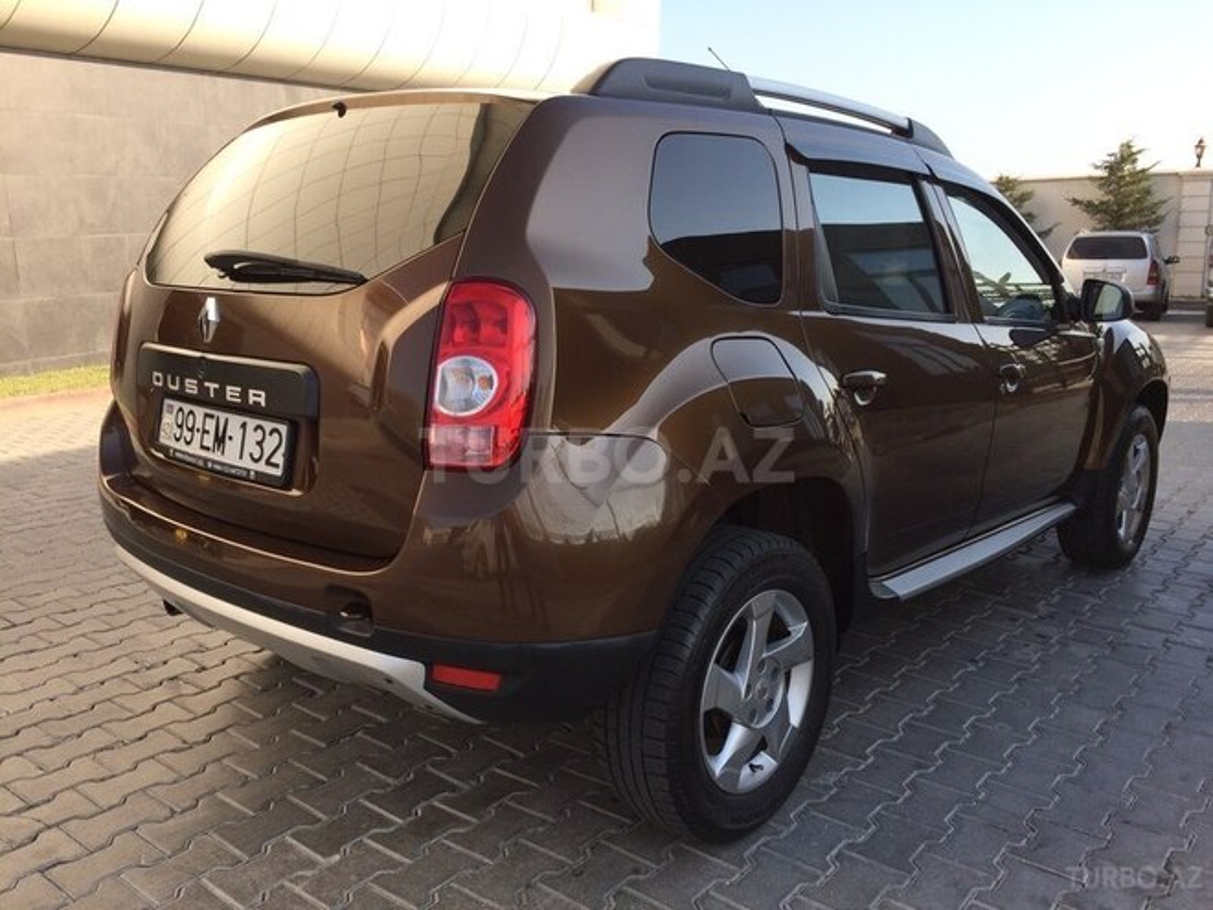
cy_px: 455
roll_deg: +2.2
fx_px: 1016
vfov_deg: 48.2
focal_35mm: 29
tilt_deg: -12.9
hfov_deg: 61.7
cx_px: 606
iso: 32
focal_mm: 4.15
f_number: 2.2
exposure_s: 1/672
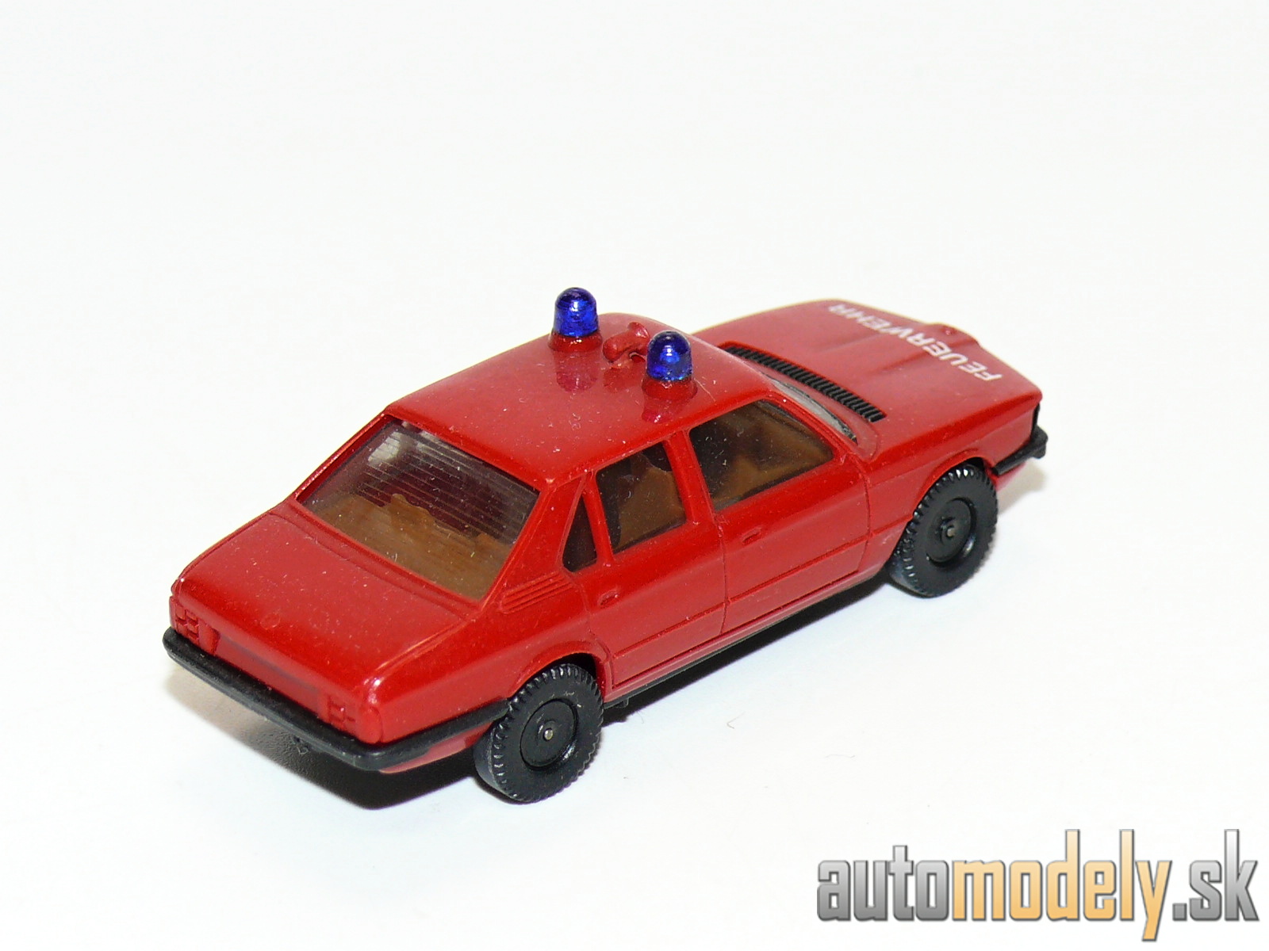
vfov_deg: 10.4
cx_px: 634
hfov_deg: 13.8
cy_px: 476
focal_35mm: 143
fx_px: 5242
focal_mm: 16.9
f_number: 4
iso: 100
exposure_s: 1/30
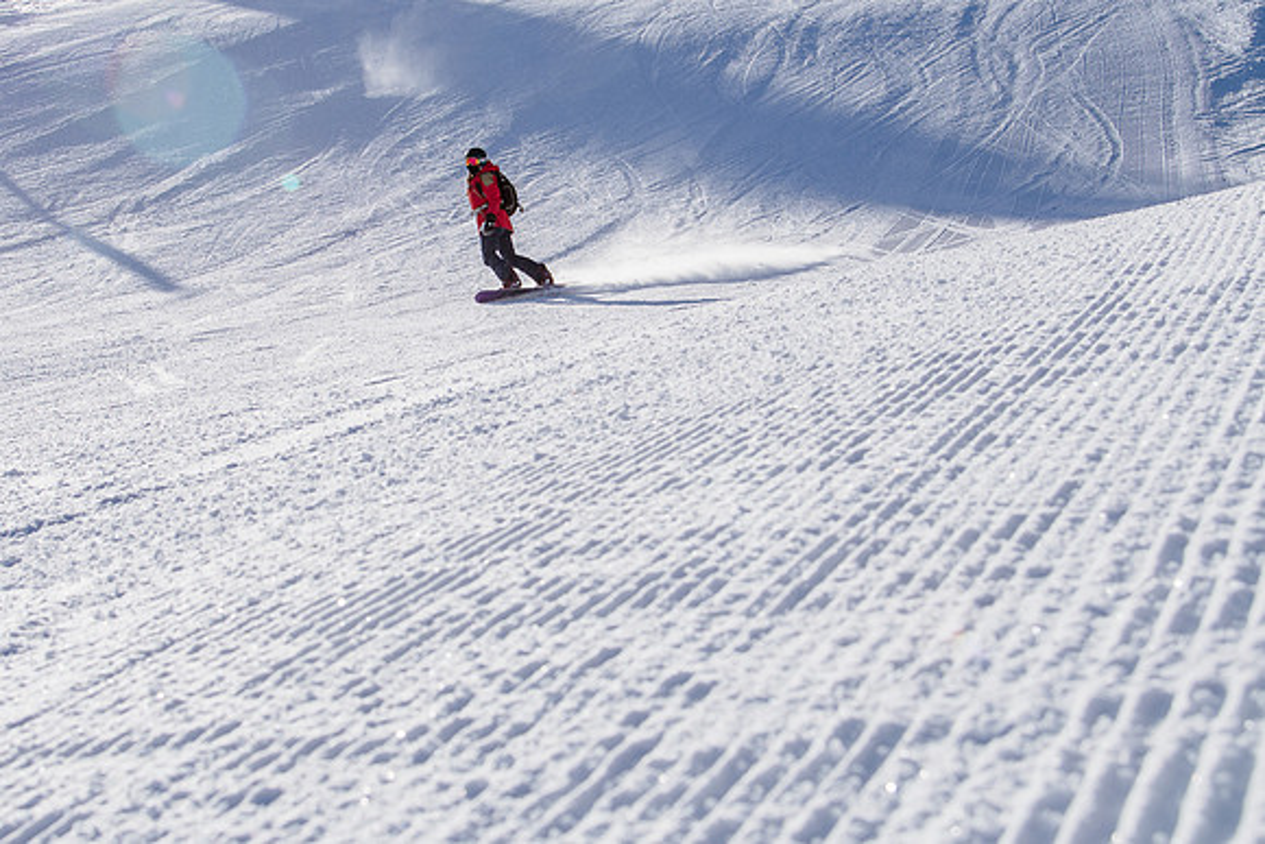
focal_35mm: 70
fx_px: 2451
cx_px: 491
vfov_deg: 19.5
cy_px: 328
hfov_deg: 28.9
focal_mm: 38
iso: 160
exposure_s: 1/1000
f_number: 8
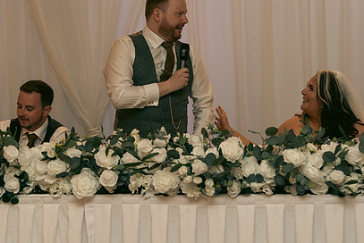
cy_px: 93
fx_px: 951
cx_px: 173
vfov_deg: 14.6
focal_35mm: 94
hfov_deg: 21.7
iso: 2500
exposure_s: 1/160
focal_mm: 66
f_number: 3.5
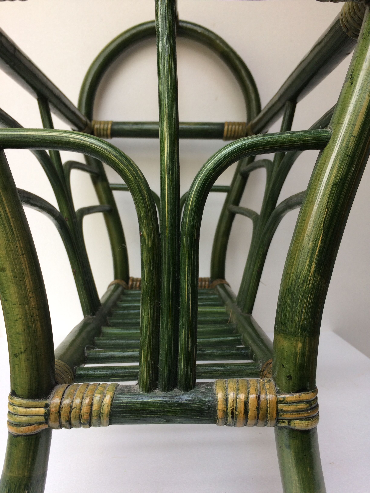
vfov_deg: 61.7
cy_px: 246
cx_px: 185
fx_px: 413
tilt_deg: -5.5
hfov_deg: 48.2
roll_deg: -0.8
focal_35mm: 29
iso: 40
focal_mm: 4.15
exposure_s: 1/50
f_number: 2.2
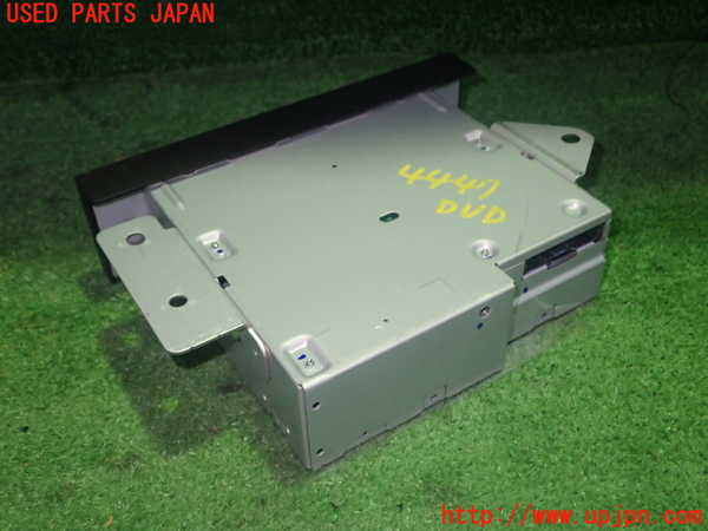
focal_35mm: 38
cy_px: 266
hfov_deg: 49.0
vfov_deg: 37.7
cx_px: 354
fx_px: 777
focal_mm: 6.83
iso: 500
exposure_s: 1/40
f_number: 2.7
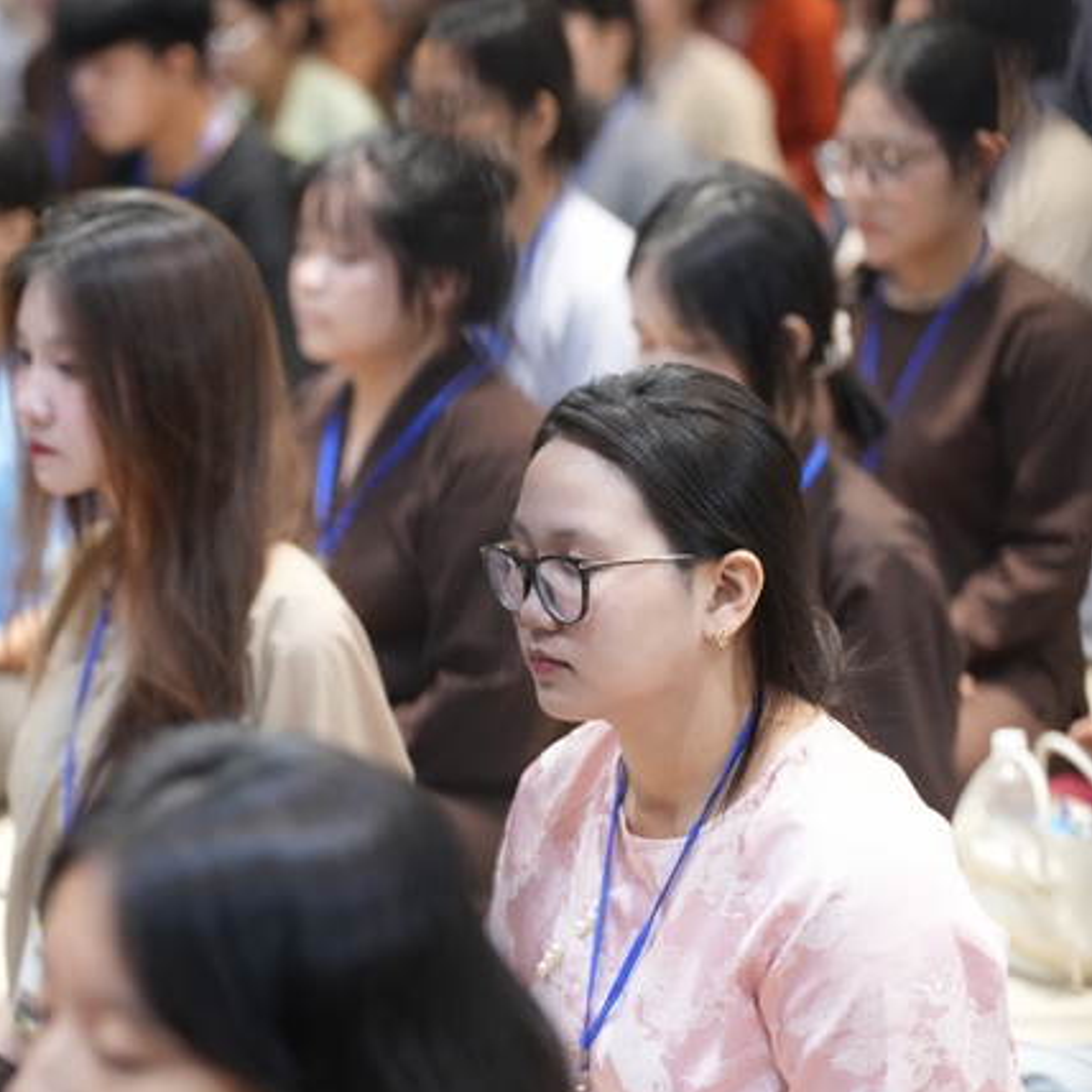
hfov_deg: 14.1
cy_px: 684
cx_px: 542
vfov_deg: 14.1
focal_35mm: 124
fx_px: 4426
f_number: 2.8
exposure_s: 1/160
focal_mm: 96
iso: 4000
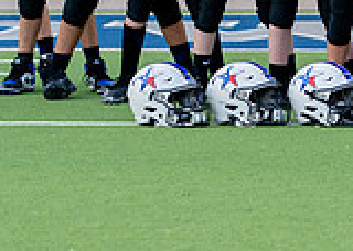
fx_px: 2685
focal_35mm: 268
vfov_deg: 5.3
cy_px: -44
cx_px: 581
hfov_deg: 7.4
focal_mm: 50
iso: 200
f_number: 2
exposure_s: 1/1000
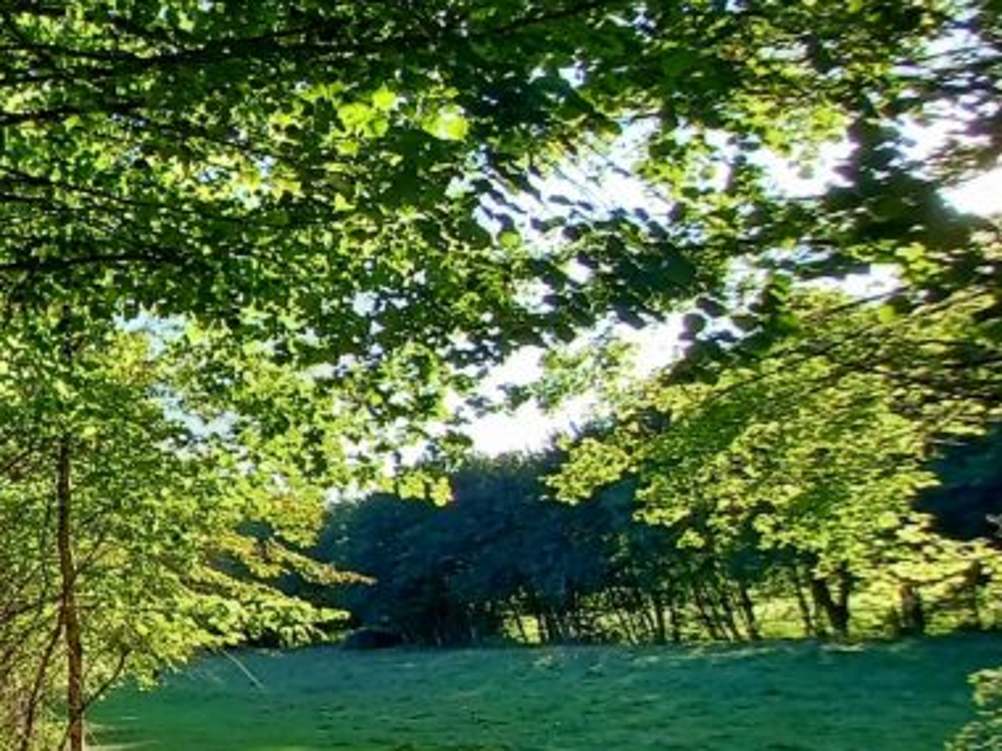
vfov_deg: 40.3
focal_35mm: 35
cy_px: 490
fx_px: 1013
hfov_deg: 38.2
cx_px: -216
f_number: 2.2
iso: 40
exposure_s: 1/132
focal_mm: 1.42
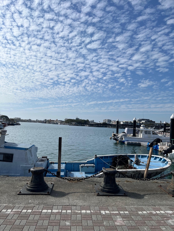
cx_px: 87
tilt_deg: +0.9
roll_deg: -1.9
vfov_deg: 67.3
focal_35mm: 26
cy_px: 116
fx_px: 174
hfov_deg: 53.1
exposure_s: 1/9901
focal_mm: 5.1
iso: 50
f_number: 1.6
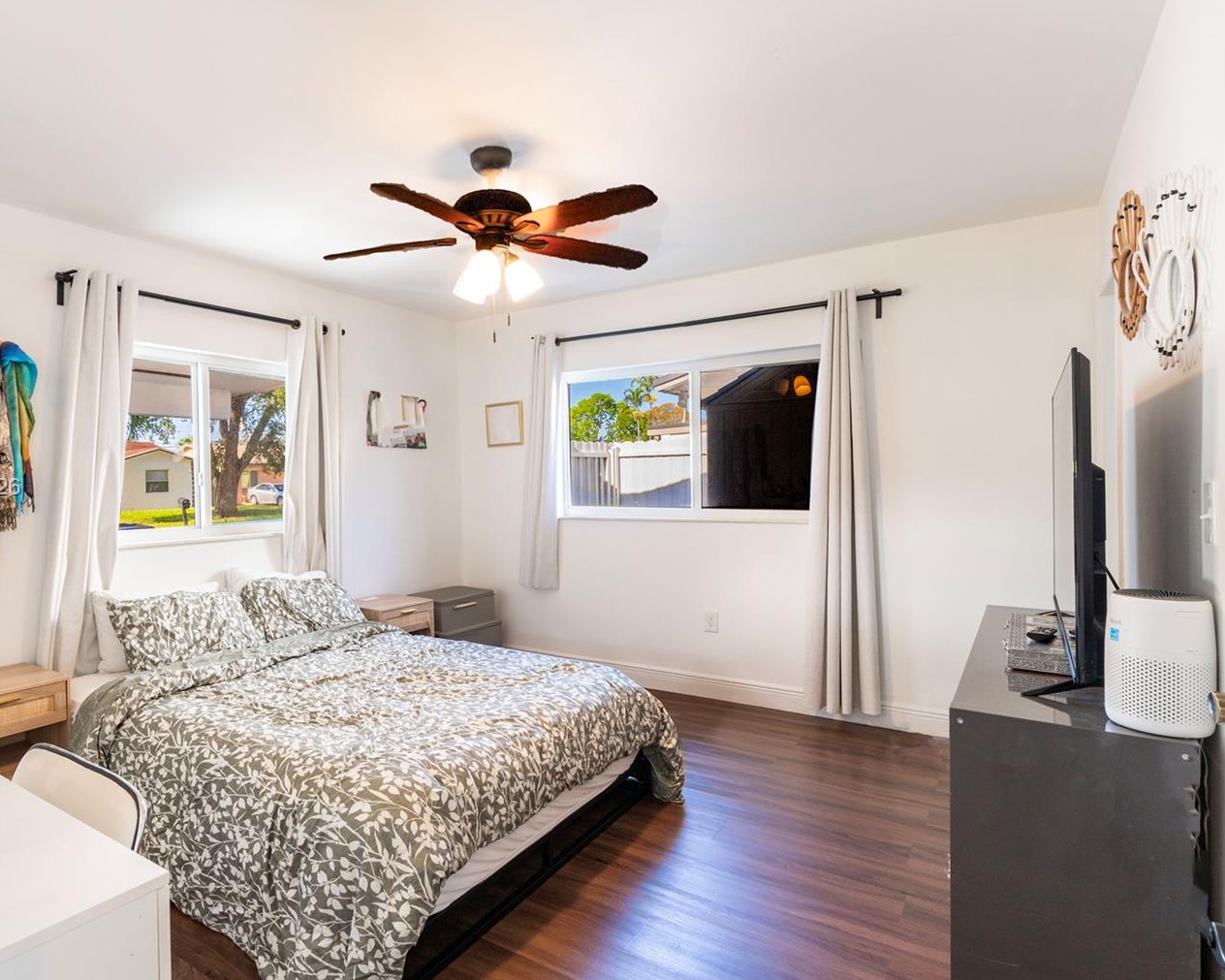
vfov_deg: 69.2
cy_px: 489
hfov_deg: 80.6
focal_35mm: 20
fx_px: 710
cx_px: 494
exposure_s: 1/6
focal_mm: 11
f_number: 7.1
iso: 250
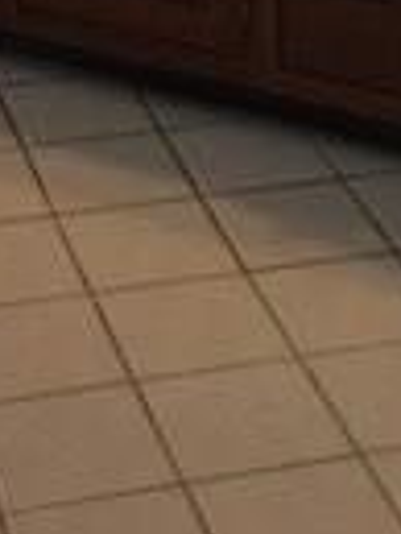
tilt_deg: -2.3
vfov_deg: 11.5
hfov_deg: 10.3
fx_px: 2221
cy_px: -724
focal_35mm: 144
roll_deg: -0.3
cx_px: 83
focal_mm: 4.15
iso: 40
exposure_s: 1/15
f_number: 2.2
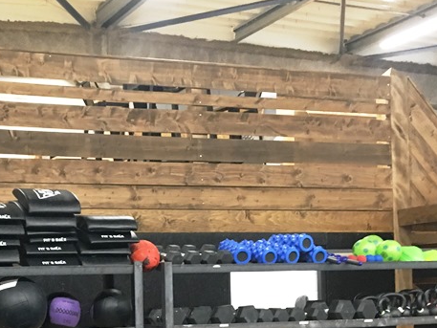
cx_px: 51
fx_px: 821
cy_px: 295
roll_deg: +0.6
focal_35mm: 65
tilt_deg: +1.0
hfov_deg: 28.7
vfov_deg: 22.1
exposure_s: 1/20
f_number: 2.2
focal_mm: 4.15
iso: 200
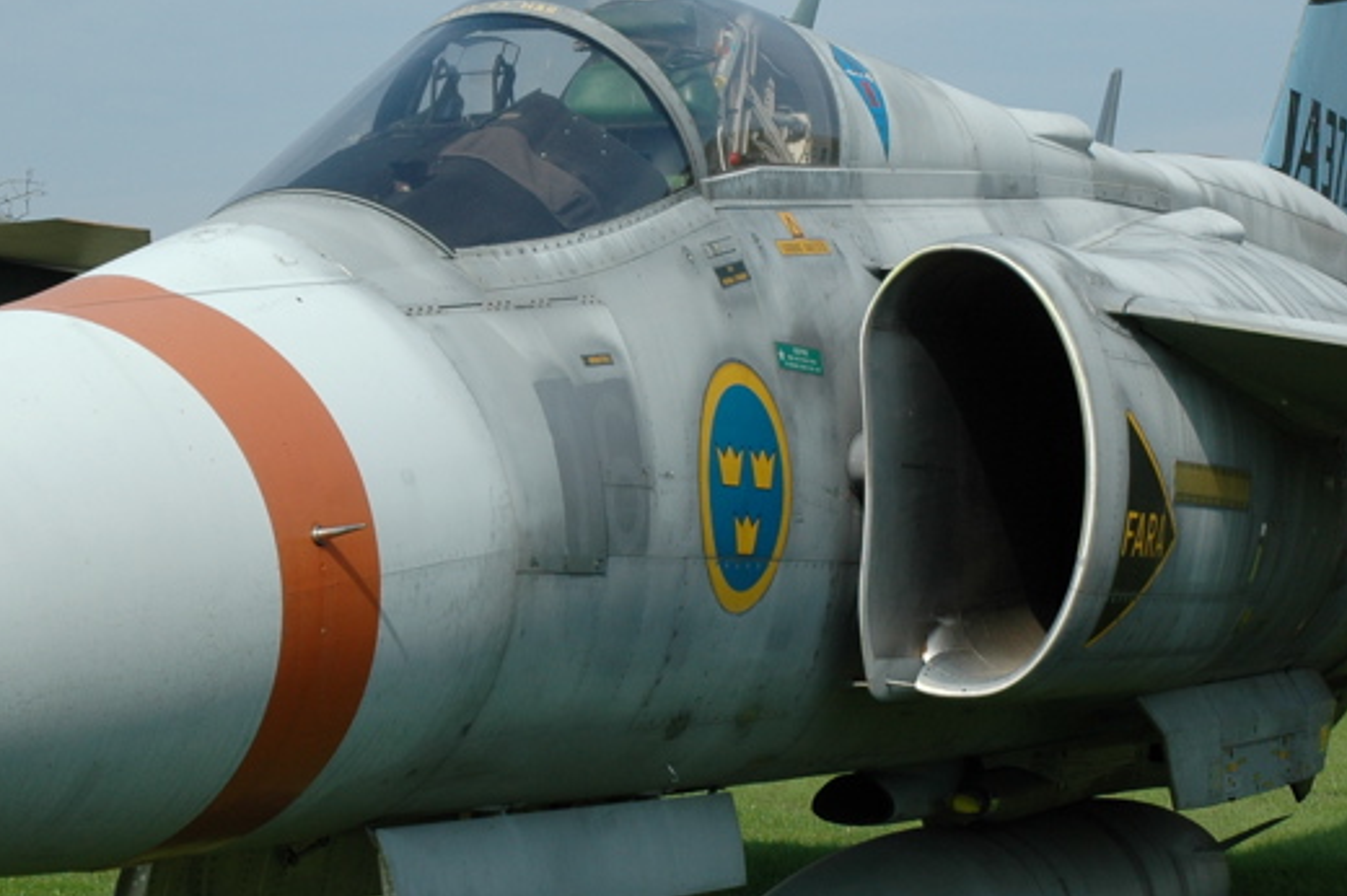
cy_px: 533
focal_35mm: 98
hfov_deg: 20.8
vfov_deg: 13.9
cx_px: 684
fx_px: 3664
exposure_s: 1/320
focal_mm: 34
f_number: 9
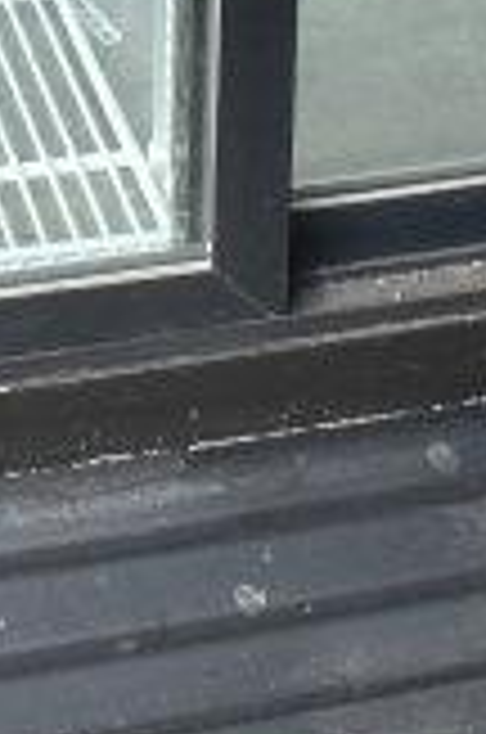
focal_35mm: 152
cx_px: 171
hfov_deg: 9.0
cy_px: -745
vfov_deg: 12.0
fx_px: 3091
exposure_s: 1/50
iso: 200
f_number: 3.5
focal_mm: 18
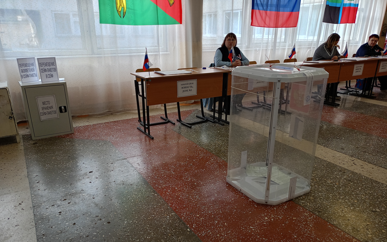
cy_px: 140
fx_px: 316
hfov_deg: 62.9
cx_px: 194
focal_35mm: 30
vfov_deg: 41.7
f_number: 1.79
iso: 281
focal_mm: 4.7
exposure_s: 1/50
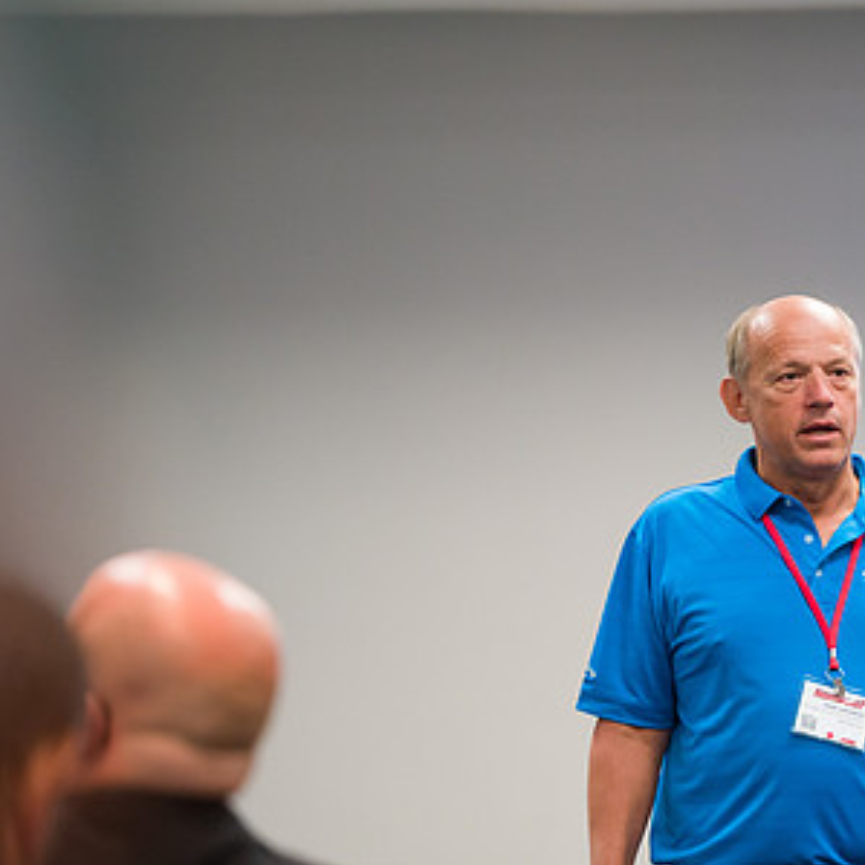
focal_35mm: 280
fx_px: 7916
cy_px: 486
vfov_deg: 6.3
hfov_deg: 6.2
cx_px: 746
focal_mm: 170
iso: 3200
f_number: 3.2
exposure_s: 1/125
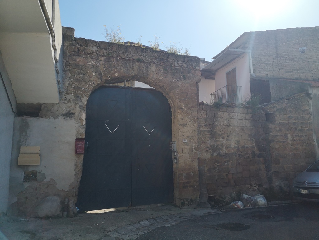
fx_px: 249
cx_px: 160
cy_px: 120
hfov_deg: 65.3
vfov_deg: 51.4
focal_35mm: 27
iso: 50
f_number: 1.8
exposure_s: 1/3125
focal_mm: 3.95
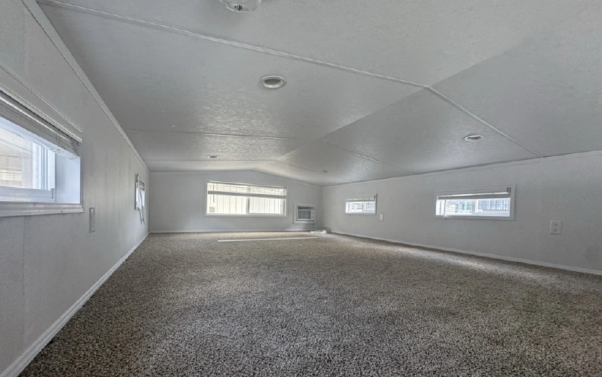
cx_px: 304
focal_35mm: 15
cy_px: 214
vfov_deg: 74.5
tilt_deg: -1.7
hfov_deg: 101.4
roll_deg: -1.0
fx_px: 246
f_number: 2.2
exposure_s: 1/99
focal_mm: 2.22
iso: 160
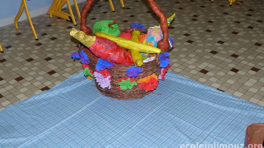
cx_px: 131
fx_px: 308
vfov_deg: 27.0
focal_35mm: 44
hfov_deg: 46.4
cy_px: 51
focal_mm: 7
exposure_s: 1/250
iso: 400
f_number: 3.1
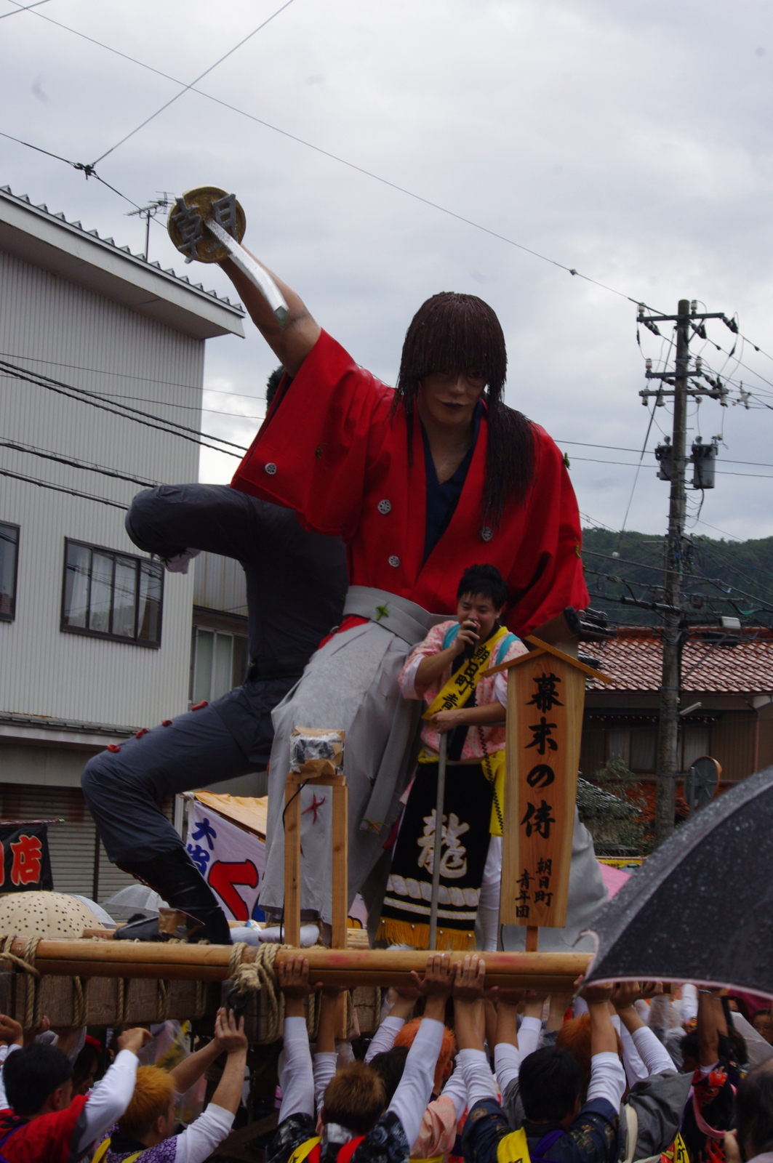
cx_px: 386
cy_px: 582
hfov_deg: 16.6
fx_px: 2647
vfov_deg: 24.8
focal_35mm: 82
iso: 400
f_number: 11
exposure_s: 1/125
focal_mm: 55
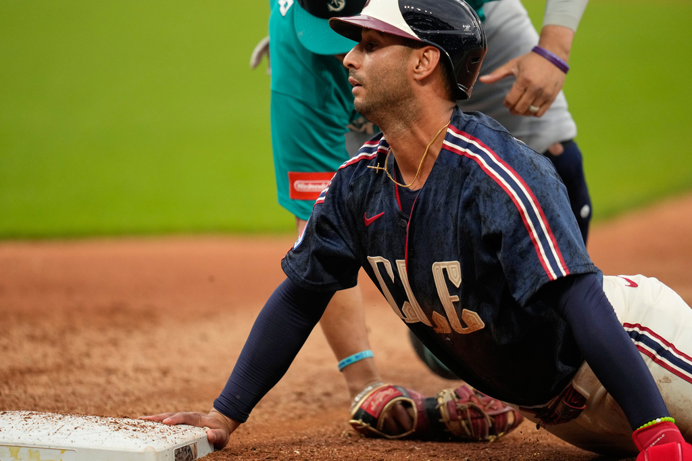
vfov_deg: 3.4
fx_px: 7686
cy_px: 230
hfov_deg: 5.2
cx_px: 346
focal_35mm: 400
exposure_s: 1/2500
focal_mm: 400
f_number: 2.8
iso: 2500
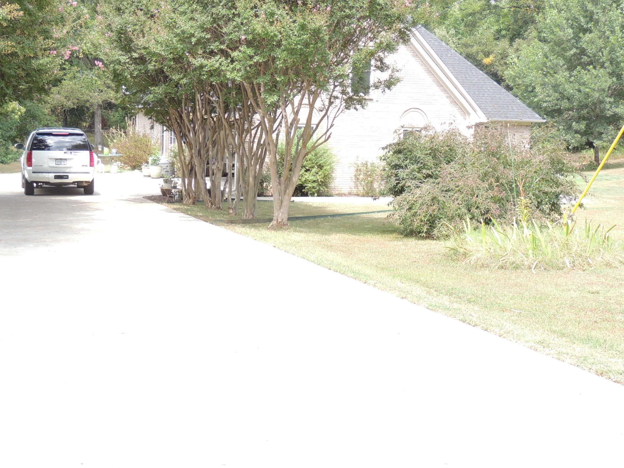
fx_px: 991
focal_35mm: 55
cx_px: 272
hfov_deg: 34.9
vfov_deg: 26.6
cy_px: 244
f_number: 3.3
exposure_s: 1/160
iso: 100
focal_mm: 7.1
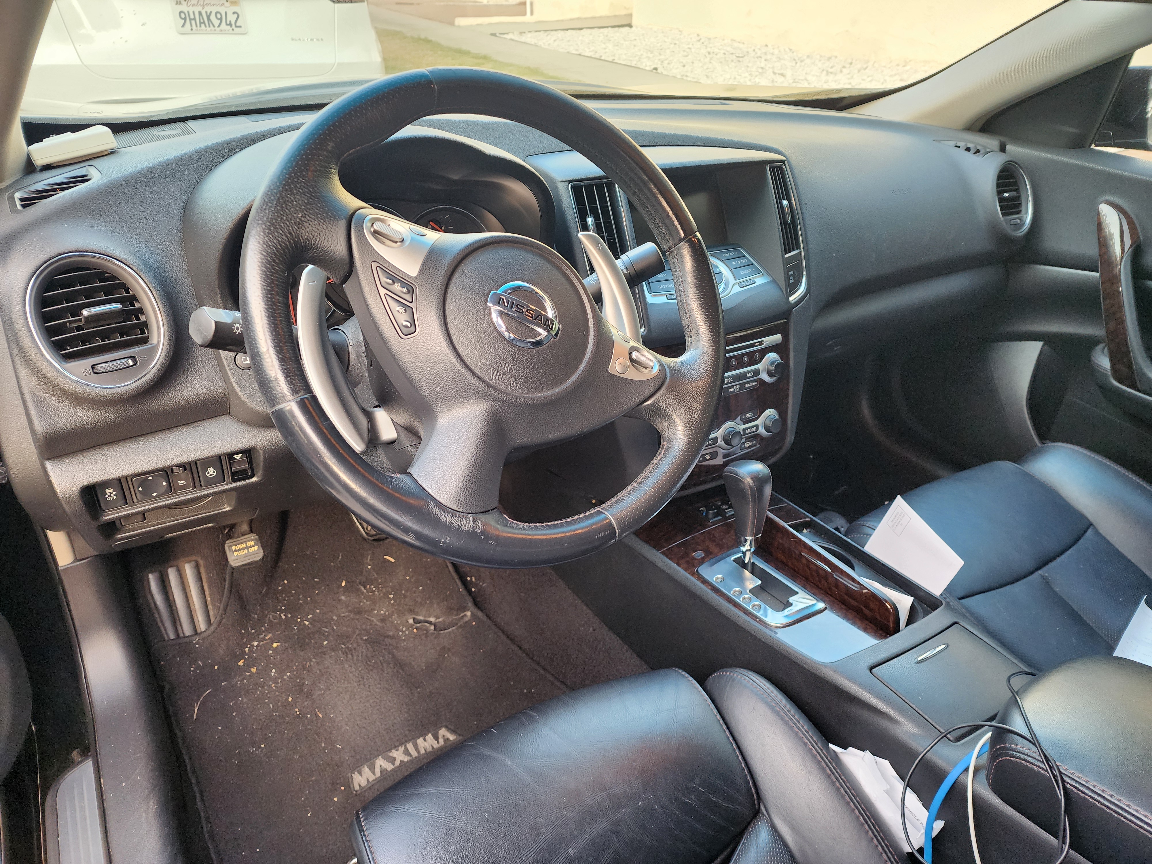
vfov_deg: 58.9
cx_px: 576
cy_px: 432
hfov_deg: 73.9
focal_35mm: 23
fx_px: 765
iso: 250
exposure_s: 1/120
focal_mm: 6.4
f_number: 1.8
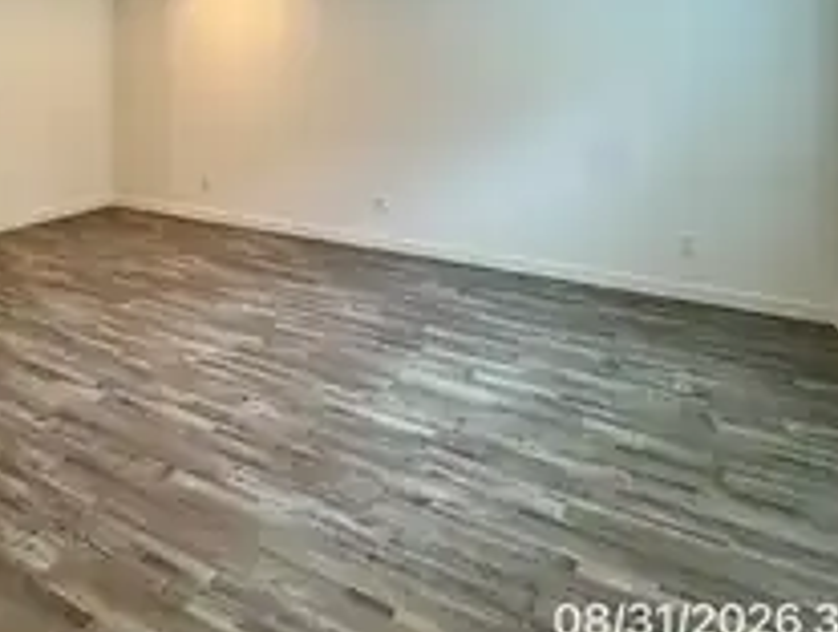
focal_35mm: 27
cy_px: 101
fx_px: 655
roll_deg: -1.5
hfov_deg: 62.6
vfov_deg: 47.8
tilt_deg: -2.4
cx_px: 243
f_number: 2.2
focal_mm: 2.22
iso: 200
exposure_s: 1/120
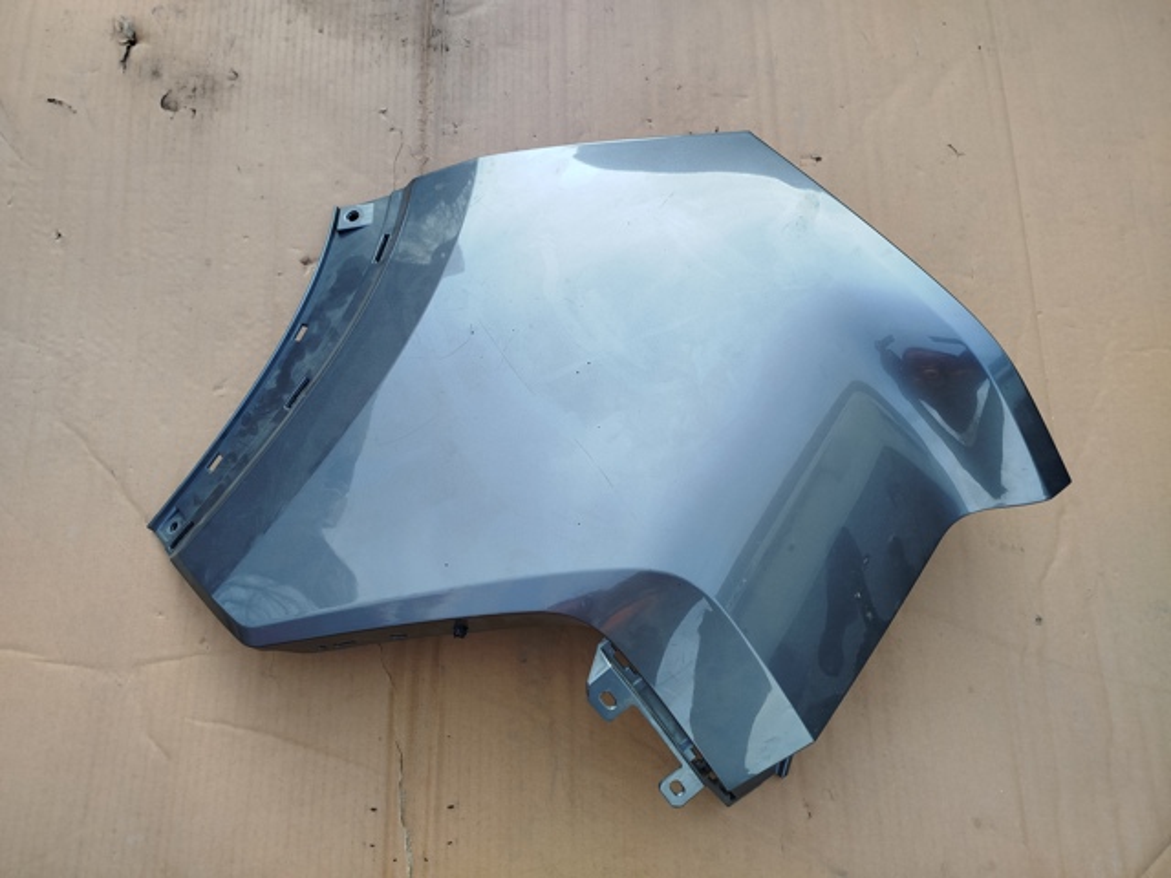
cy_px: 439
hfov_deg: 71.6
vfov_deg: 56.8
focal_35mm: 24
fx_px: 812
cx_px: 586
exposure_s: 1/101
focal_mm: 5.31
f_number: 1.7
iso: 50
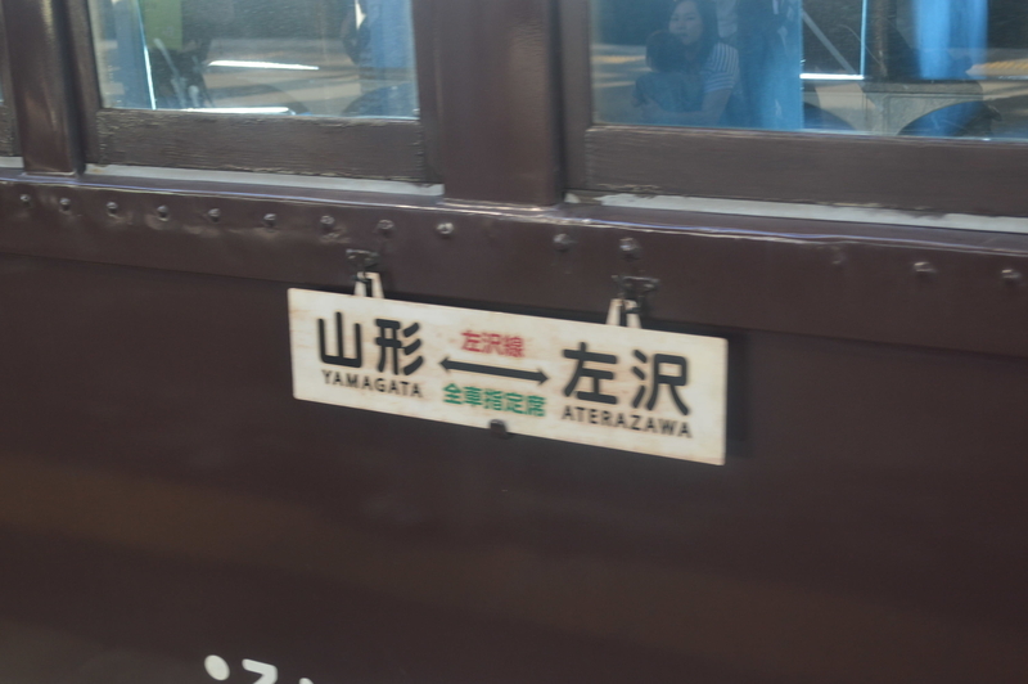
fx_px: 1498
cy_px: 342
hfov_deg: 37.9
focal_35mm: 52
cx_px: 514
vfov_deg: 25.7
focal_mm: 35
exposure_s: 1/80
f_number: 5
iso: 400
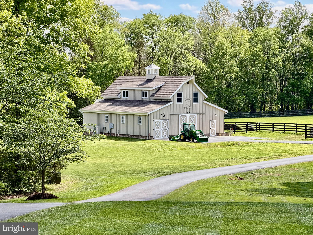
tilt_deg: -2.5
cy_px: 118
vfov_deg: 14.8
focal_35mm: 100
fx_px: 904
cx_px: 156
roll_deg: -0.2
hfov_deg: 19.6
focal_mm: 16.89
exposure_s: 1/490
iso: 50
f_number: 2.8
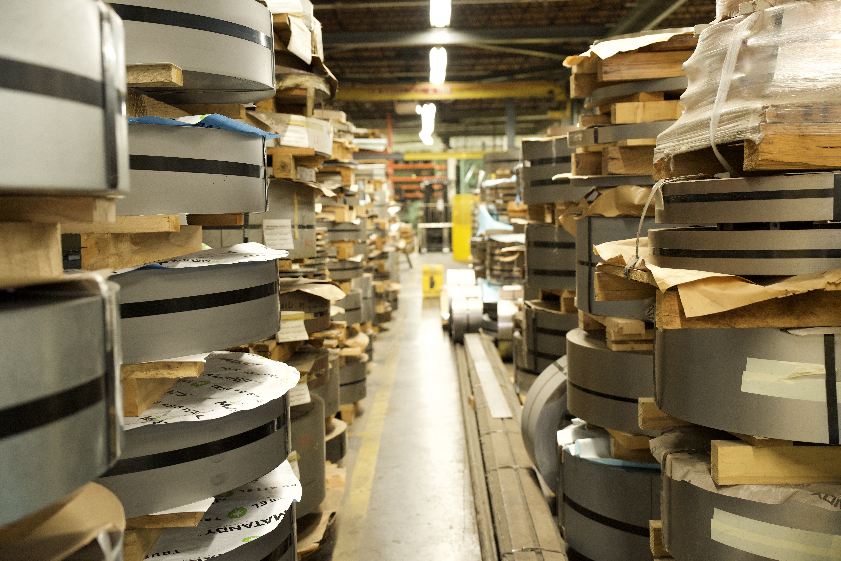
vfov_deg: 31.9
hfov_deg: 46.4
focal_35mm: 42
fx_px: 981
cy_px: 280
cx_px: 420
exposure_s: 1/160
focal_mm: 42
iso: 4000
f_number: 3.5
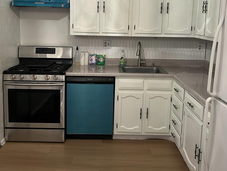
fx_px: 243
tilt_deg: -9.4
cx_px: 109
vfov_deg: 38.2
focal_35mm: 37
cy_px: 57
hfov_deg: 50.1
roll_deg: -1.3
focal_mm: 5.7
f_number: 1.5
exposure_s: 1/60
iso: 200
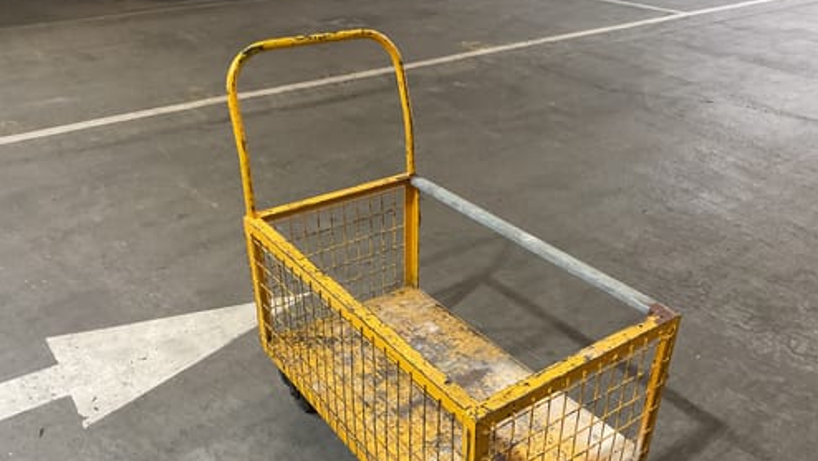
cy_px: 286
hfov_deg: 61.0
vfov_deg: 36.5
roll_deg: -1.3
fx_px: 694
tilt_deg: -31.2
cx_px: 412
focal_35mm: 32
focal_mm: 3
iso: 160
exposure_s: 1/60
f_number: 1.8
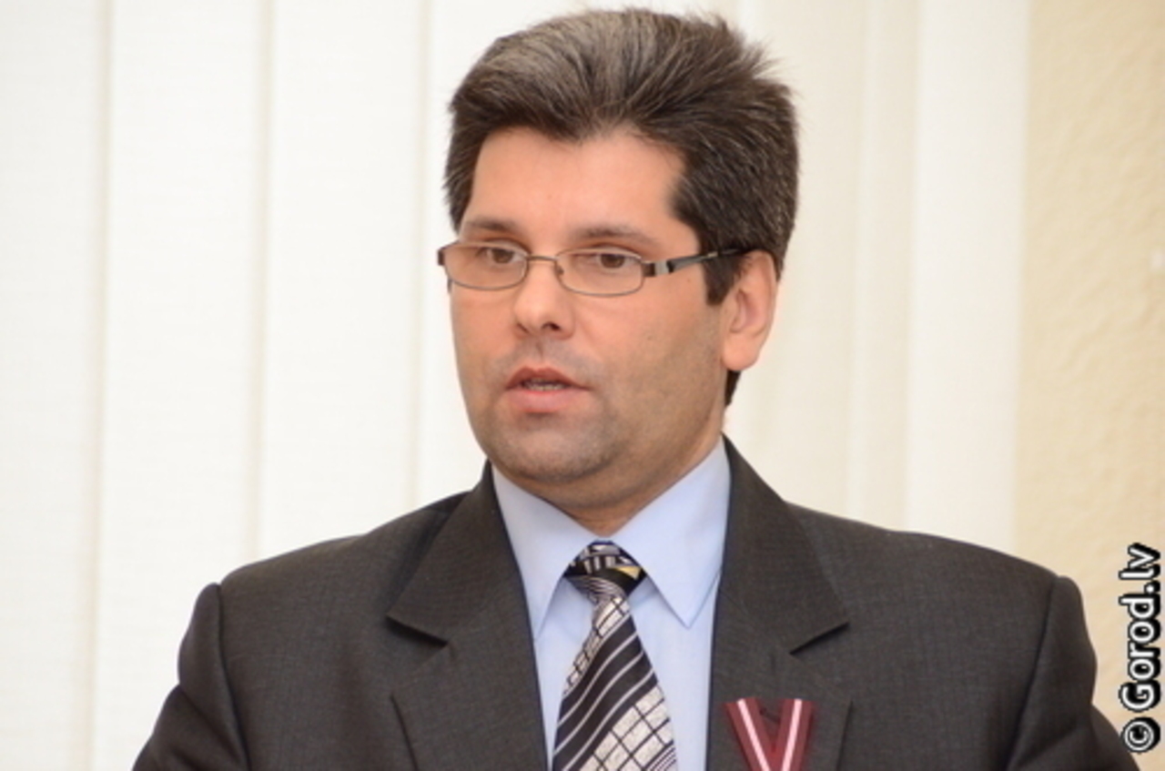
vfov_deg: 5.5
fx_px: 7991
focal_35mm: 248
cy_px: 386
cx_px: 582
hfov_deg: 8.3
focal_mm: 165
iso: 1600
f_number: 4.5
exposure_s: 1/200
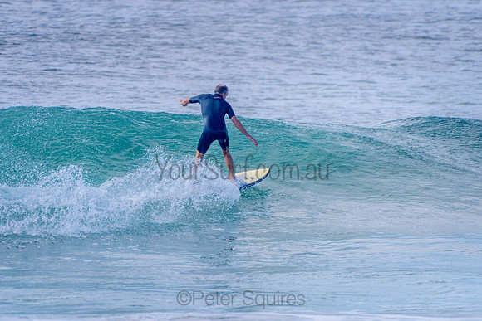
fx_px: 8201
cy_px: 167
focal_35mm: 612
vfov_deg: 2.2
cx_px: 214
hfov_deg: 3.4
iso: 360
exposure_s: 1/2000
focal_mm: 500
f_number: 5.6
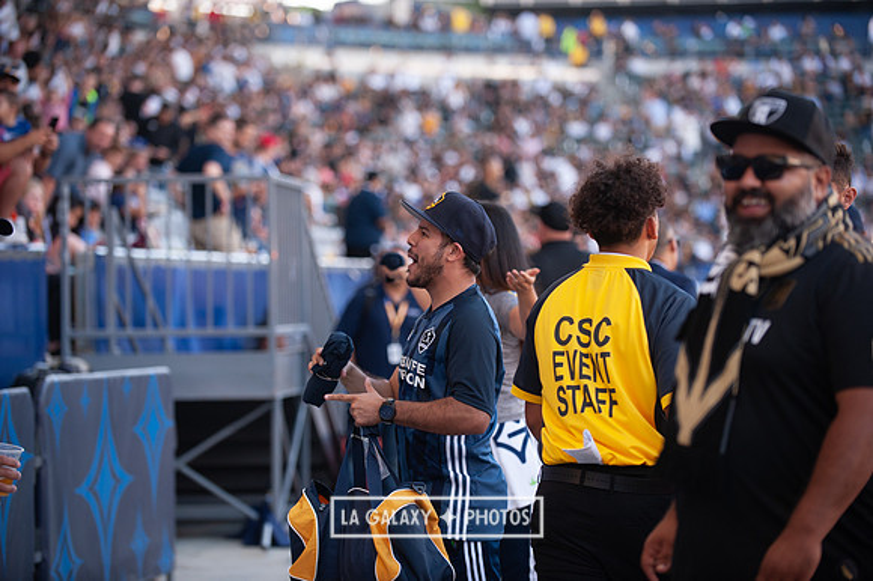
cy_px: 290
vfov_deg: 11.4
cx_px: 436
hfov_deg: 17.1
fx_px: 2908
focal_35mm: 120
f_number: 2.8
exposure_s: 1/640
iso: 800
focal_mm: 120
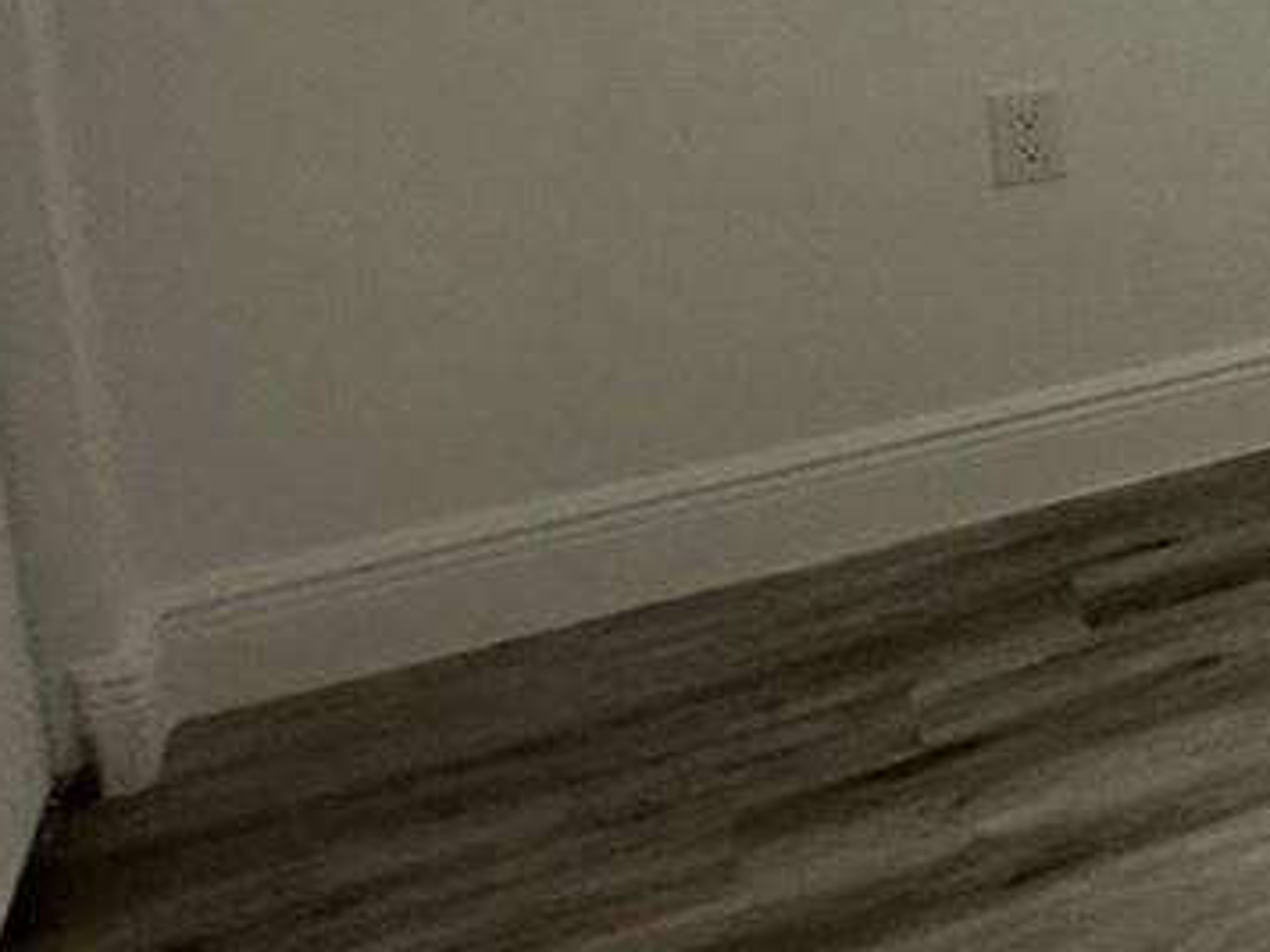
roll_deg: -1.9
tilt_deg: -9.6
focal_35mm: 63
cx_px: 2608
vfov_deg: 21.2
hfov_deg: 18.4
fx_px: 2311
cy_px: -275
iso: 64
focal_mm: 2.22
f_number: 2.2
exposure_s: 1/99
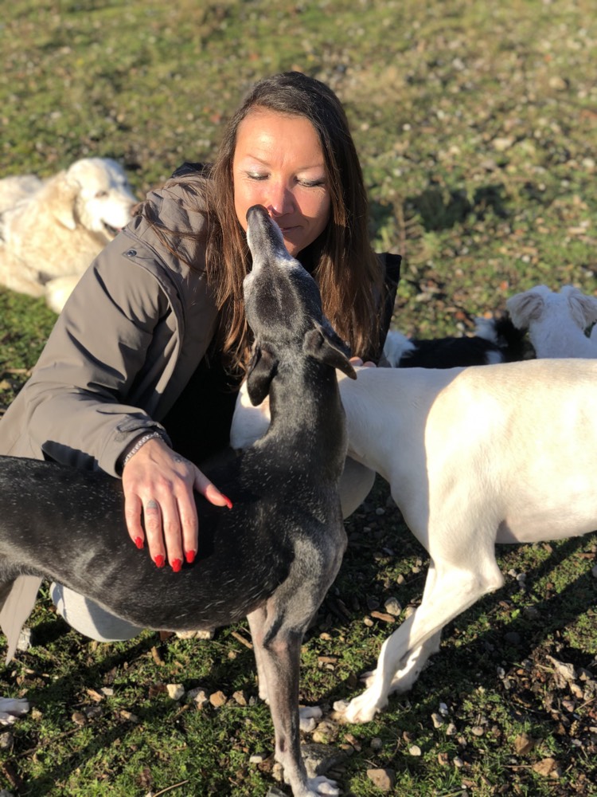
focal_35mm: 52
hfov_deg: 28.0
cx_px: 298
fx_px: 1196
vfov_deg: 36.8
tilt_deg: -28.2
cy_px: 398
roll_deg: -0.2
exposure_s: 1/437
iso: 16
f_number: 2.4
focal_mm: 6
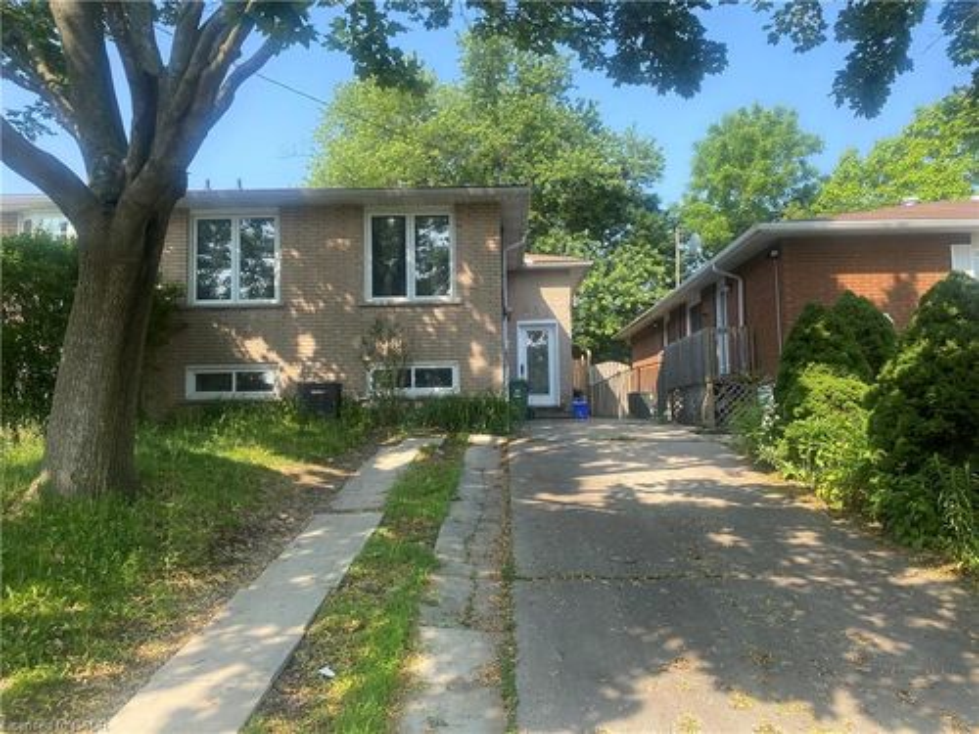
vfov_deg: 53.1
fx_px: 735
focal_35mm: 26
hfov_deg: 67.3
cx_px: 490
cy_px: 367
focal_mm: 4.25
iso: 32
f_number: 1.8
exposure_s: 1/747
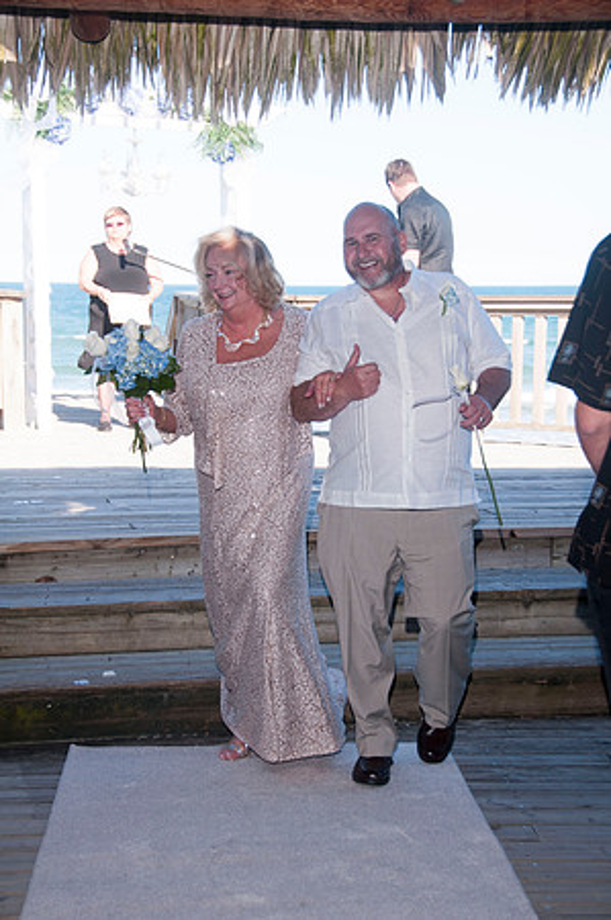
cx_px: 306
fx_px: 1684
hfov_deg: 20.6
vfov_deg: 30.5
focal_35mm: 66
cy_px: 460
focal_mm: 44
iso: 100
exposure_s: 1/250
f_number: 5.6
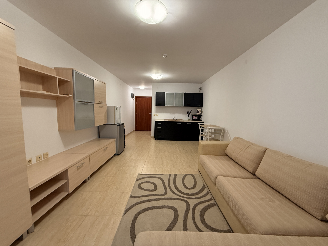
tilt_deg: -5.2
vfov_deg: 85.7
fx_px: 133
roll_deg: -0.3
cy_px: 123
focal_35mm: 14
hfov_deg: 102.1
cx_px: 164
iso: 200
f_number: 2.2
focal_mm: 2.22
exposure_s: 1/50
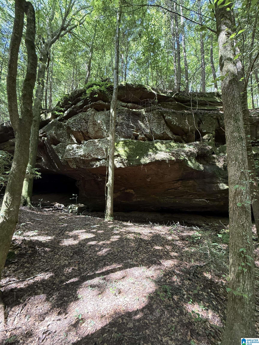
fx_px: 140
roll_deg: -2.2
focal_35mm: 14
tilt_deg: +10.5
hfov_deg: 85.7
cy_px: 172
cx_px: 130
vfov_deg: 102.1
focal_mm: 2.22
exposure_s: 1/60
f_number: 2.2
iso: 400
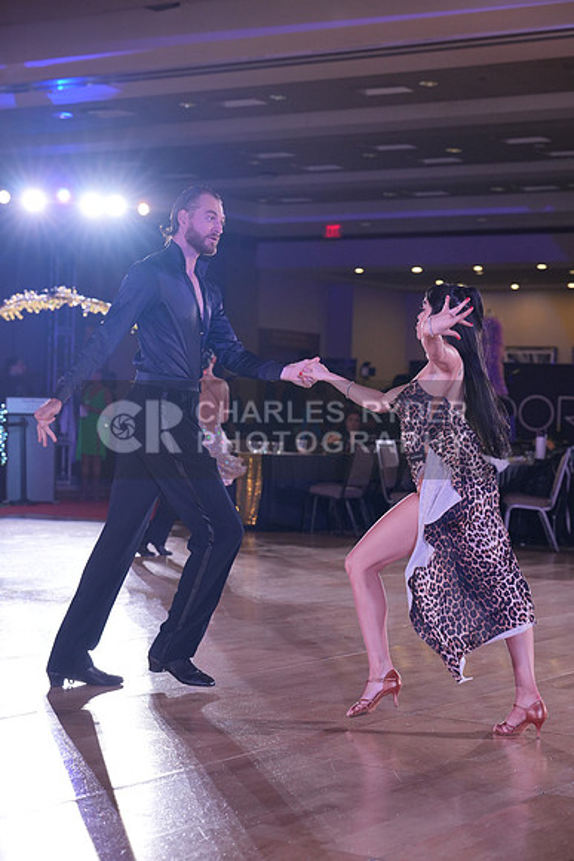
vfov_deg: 28.8
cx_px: 287
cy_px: 430
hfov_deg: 19.5
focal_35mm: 70
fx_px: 1673
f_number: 4
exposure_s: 1/400
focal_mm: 70
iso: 1250
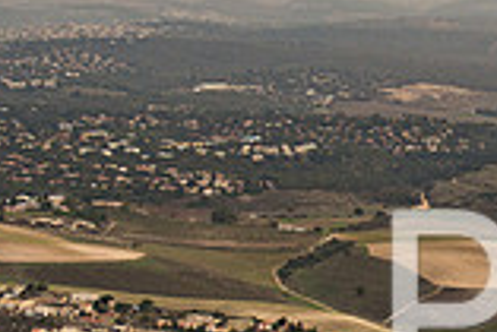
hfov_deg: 9.4
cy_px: 299
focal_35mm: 209
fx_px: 2888
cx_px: 845
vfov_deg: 6.6
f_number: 3.5
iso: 100
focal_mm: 38
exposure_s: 1/640
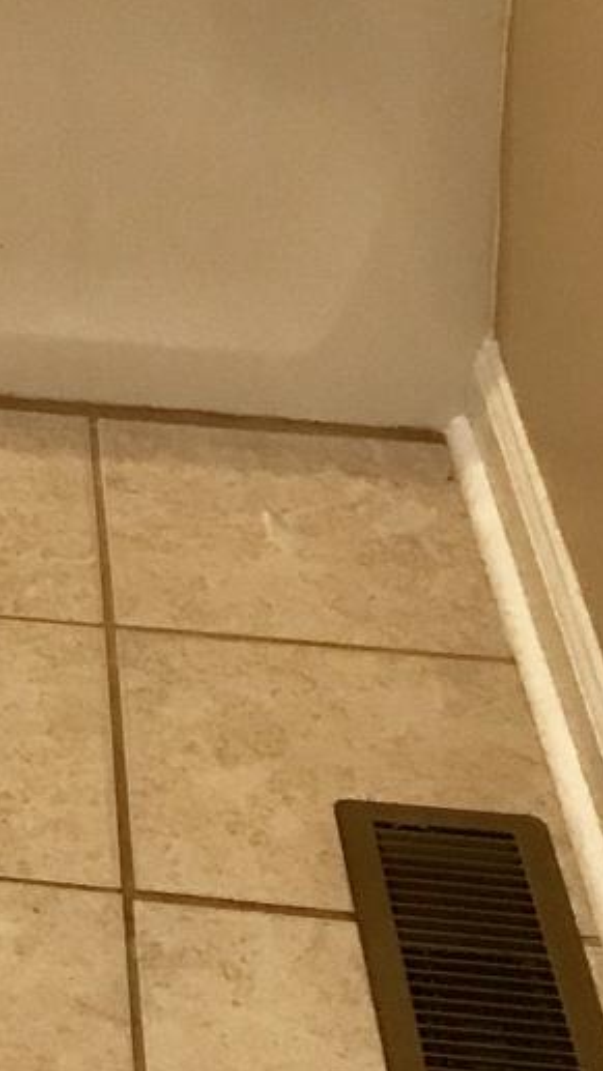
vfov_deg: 16.3
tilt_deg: -12.5
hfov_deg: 9.6
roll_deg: +0.5
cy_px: -628
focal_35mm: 118
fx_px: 3353
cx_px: -584
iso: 50
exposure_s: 1/15
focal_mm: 3.99
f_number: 1.8
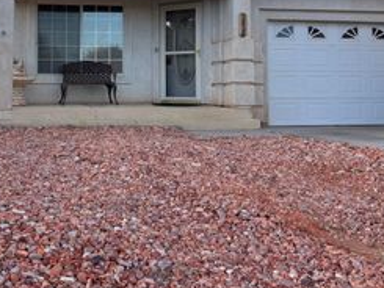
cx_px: 116
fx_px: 588
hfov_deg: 35.6
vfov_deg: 26.9
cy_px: 48
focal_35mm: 53
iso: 50
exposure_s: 1/1178
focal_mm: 5.96
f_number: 1.6
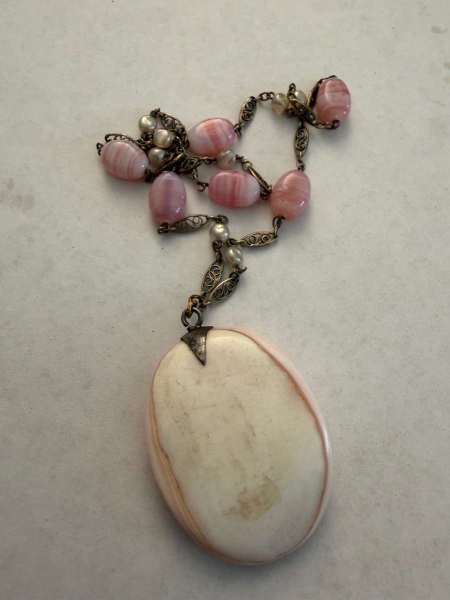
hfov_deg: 53.1
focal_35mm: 26
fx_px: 451
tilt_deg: -71.9
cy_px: 300
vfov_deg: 67.3
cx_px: 225
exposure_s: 1/100
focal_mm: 2.22
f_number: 2.2
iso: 160
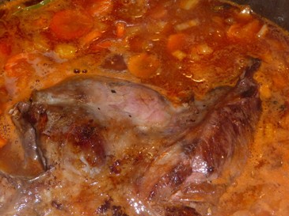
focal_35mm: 79
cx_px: 126
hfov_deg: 24.7
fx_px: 659
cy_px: 152
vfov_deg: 18.6
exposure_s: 1/30
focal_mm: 7.6
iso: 100
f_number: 4.1
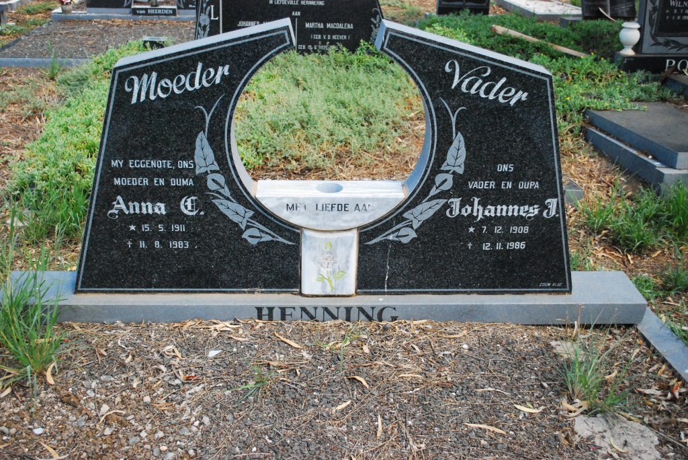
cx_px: 344
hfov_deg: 46.4
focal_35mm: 42
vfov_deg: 32.0
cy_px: 230
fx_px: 803
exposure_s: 1/1600
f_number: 4.5
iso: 1600
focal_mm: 28
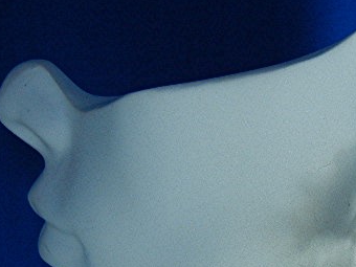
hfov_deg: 15.3
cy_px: 228
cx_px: 308
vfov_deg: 11.5
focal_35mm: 128
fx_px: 1316
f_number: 4.1
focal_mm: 12.2
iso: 160
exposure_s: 1/35.3
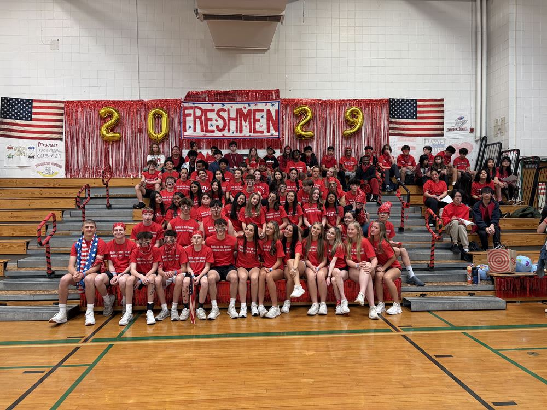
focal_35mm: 26
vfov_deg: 53.1
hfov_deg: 67.3
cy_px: 205
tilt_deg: -0.2
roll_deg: +0.9
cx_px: 274
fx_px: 411
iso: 64
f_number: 1.6
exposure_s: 1/60
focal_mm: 5.96
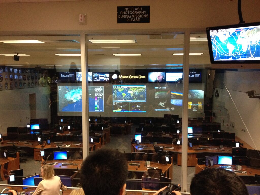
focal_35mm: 35
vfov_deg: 40.7
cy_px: 98
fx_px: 263
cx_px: 130
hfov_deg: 52.6
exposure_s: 1/20
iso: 400
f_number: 2.4
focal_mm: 4.28
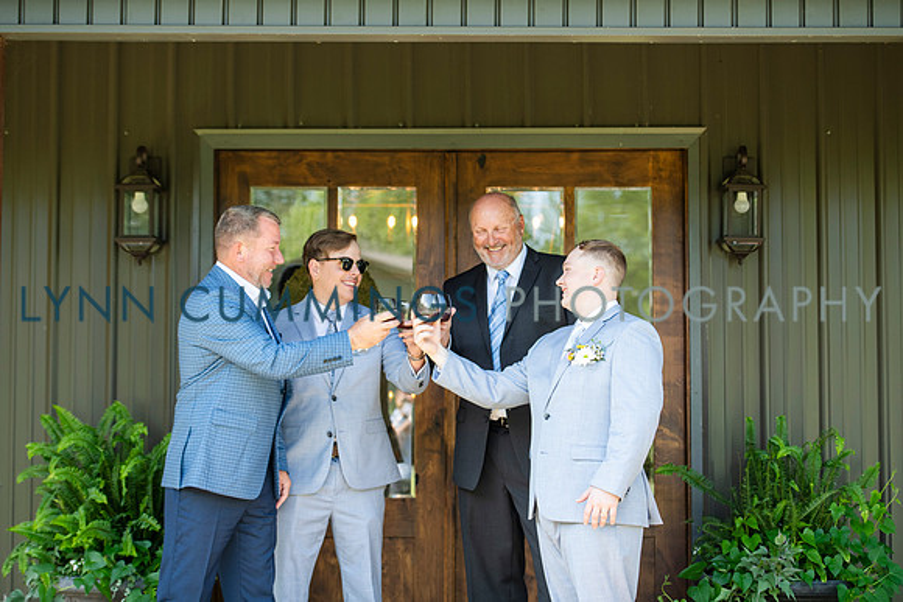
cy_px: 295
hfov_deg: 24.1
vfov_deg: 16.2
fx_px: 2113
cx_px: 451
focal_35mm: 84
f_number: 3.2
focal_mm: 80
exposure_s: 1/500
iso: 320
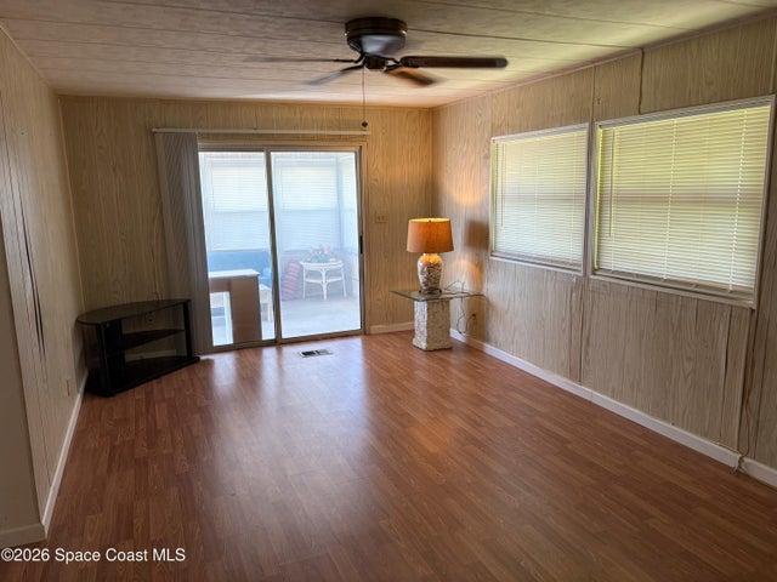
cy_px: 291
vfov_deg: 53.1
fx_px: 584
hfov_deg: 67.3
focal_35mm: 26
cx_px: 388
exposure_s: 1/120
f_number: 1.6
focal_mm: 5.96
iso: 125
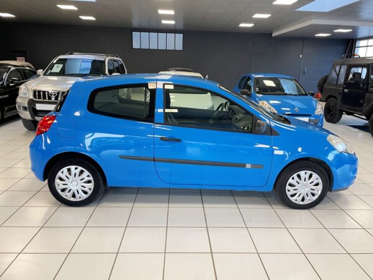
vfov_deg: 53.1
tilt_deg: -13.2
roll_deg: -1.0
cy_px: 140
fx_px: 280
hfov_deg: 67.3
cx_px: 186
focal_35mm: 26
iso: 125
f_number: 1.6
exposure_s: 1/99
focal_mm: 4.2
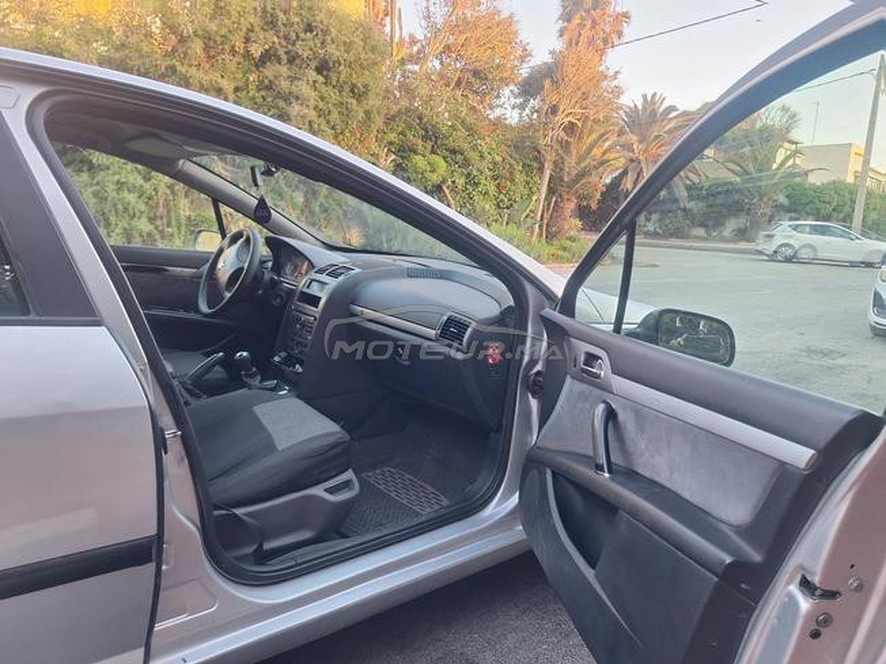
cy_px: 332
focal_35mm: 23
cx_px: 443
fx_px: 589
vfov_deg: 58.9
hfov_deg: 73.9
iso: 80
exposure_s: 1/40
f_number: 1.8
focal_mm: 5.54
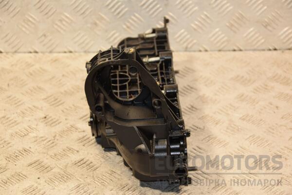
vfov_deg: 14.7
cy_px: 98
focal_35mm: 93
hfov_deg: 21.9
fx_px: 754
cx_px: 146
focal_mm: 62
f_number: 5.3
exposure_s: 1/100
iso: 800
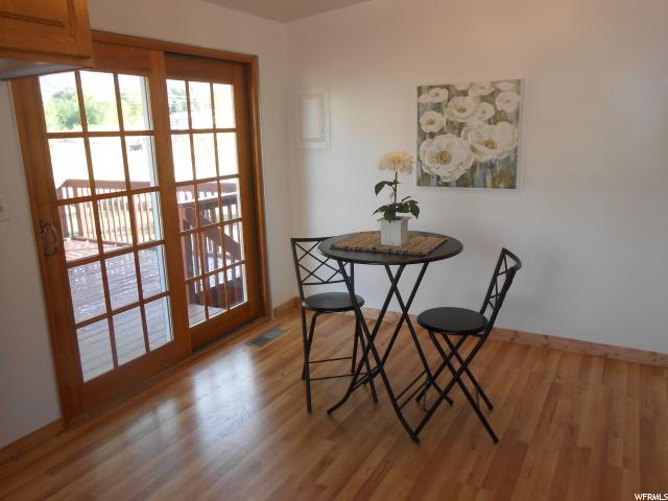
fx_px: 502
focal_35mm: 26
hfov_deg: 67.3
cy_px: 250
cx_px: 334
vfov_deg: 53.1
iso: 80
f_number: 3.5
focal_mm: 4.6
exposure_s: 1/30
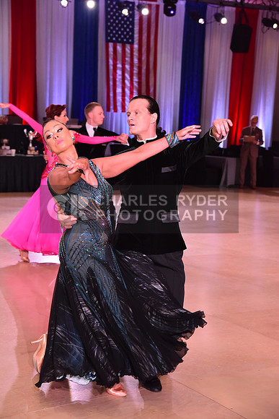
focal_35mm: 70
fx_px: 813
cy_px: 210
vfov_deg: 28.8
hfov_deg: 19.5
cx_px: 140
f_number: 6.3
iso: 2500
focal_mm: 70
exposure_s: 1/320
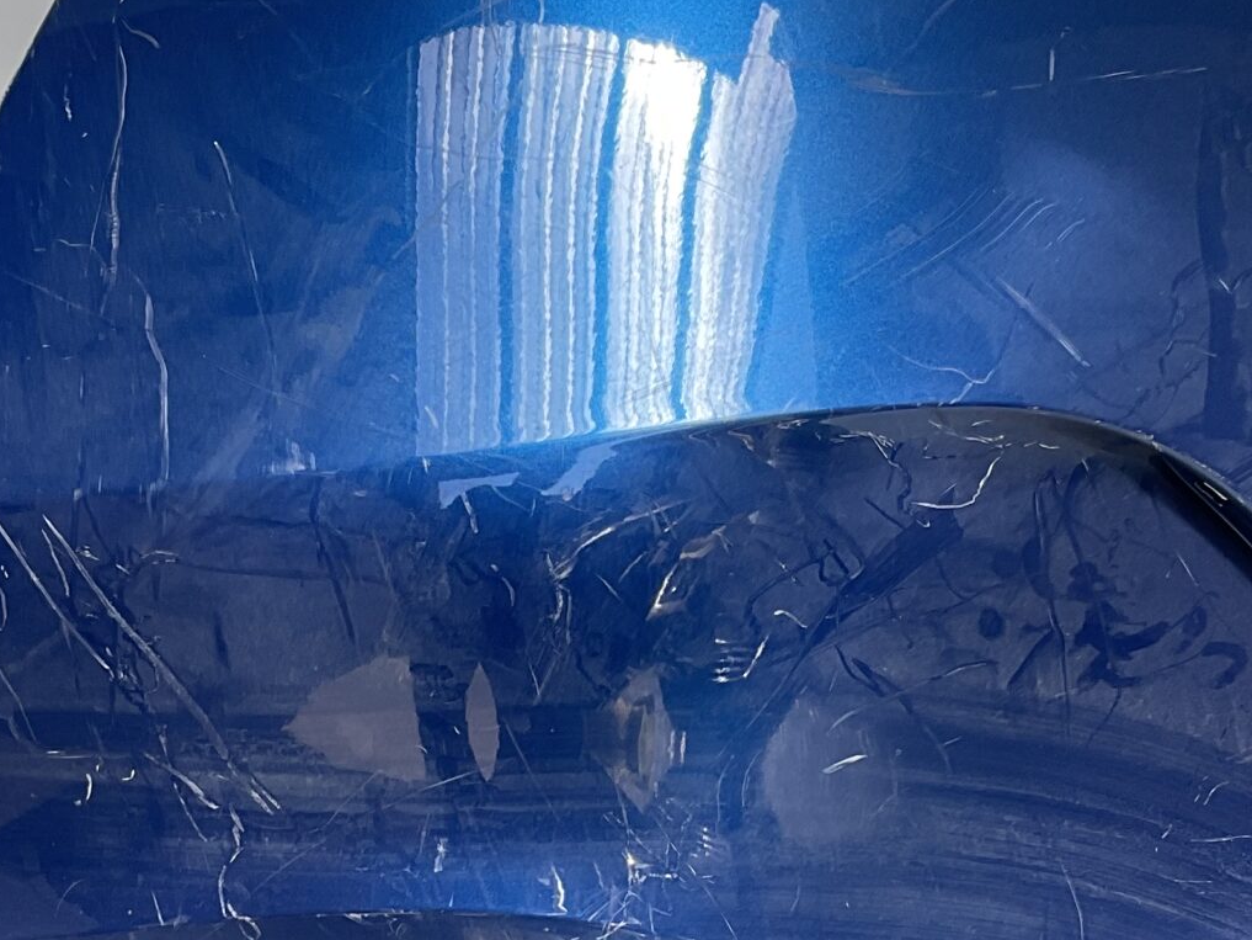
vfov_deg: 20.0
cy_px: 744
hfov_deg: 26.7
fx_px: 2641
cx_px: 661
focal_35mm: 73
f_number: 1.8
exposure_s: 1/276
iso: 16
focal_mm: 3
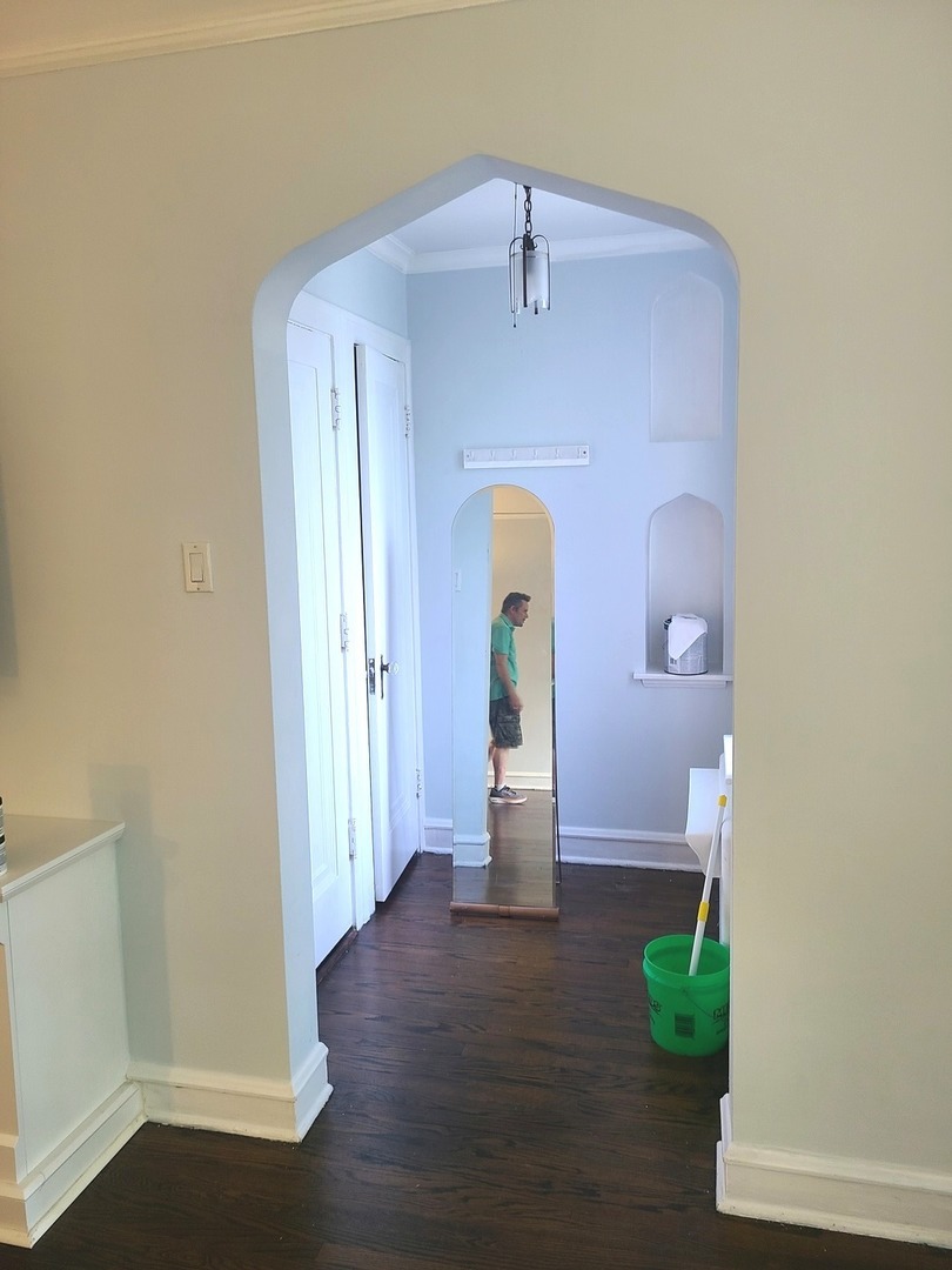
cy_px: 635
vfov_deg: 67.3
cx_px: 476
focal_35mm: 26
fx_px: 953
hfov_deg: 53.1
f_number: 1.8
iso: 80
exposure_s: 1/60
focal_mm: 5.4
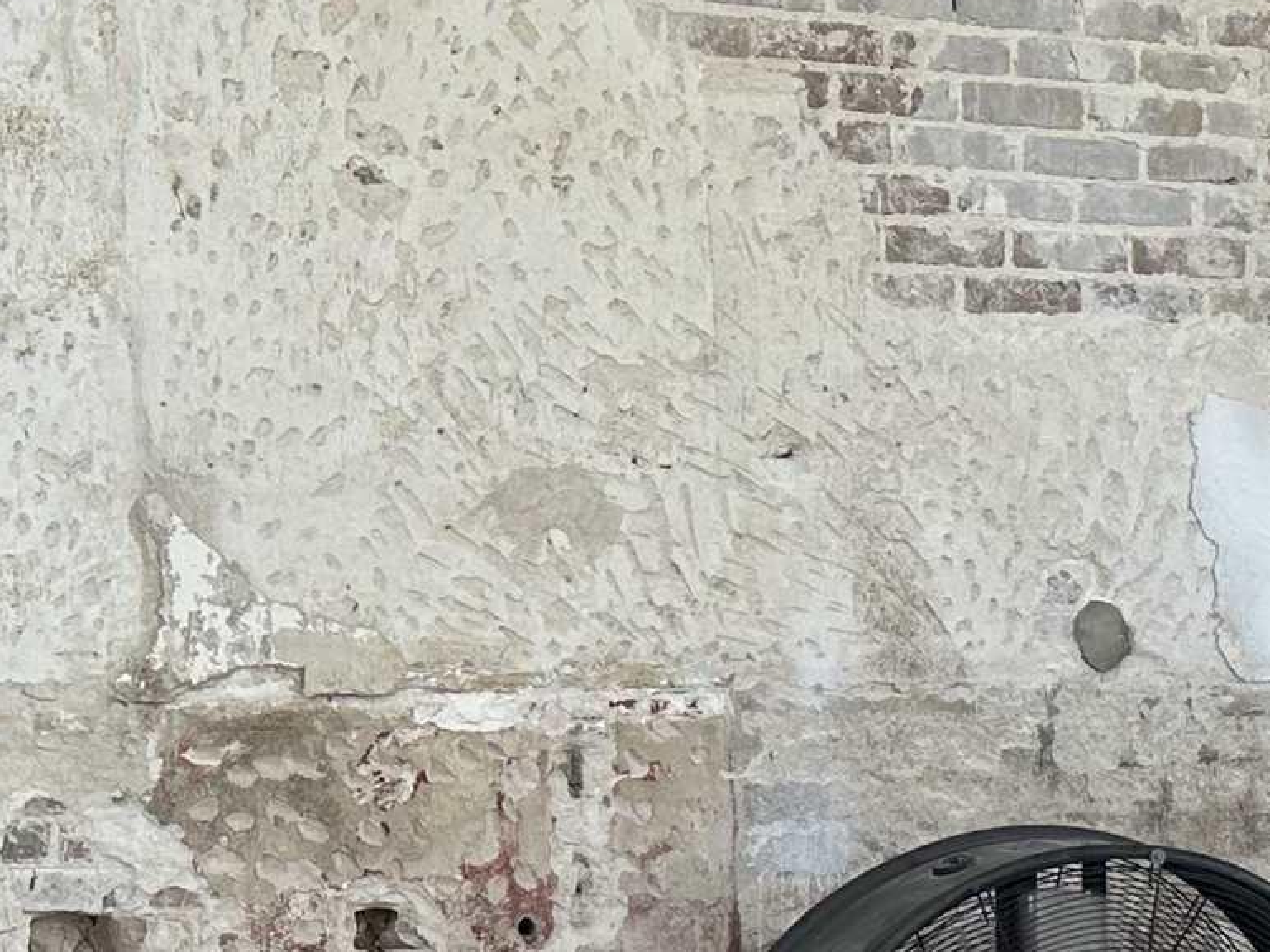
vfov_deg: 15.1
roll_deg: -0.1
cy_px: 952
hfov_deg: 19.9
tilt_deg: -5.7
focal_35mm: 96
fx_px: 3522
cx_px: 1229
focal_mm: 6.86
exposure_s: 1/121
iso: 100
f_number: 1.78
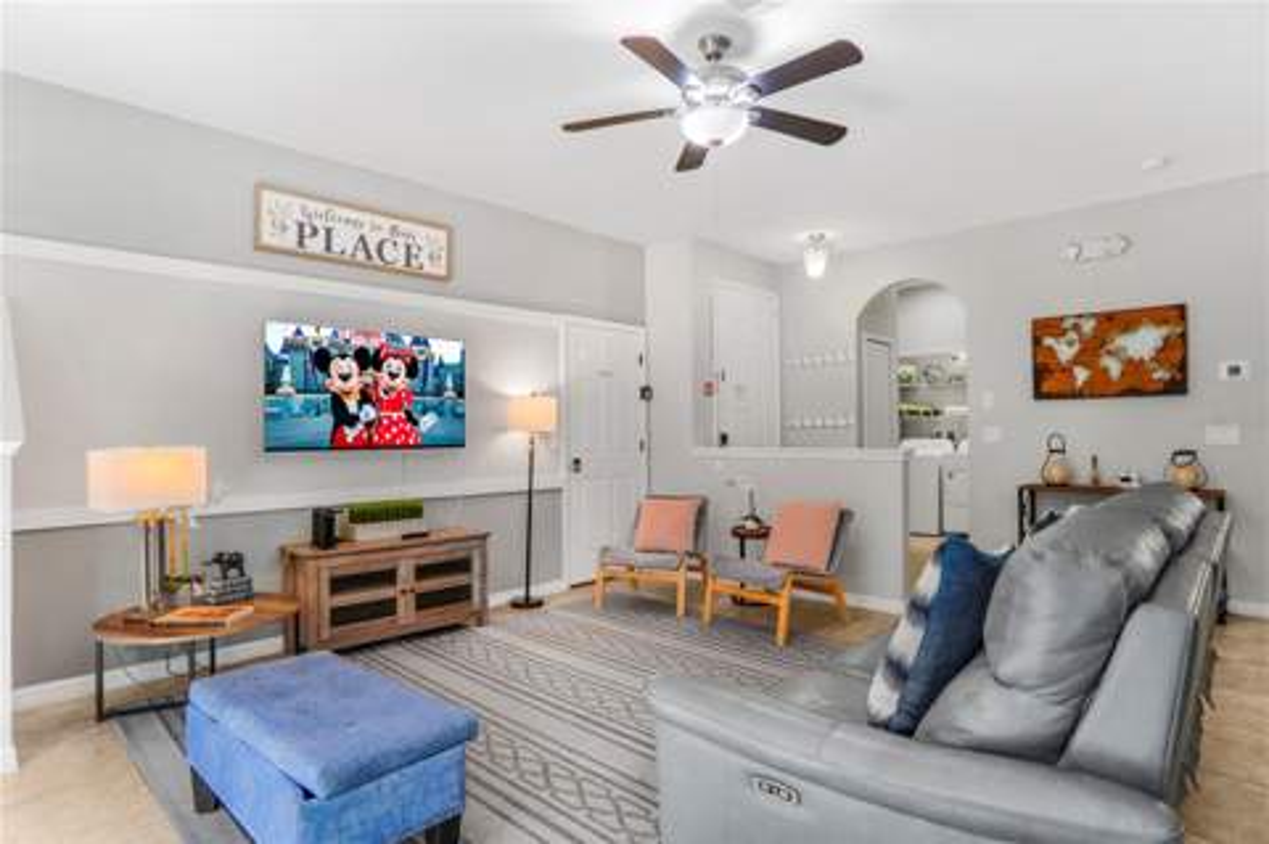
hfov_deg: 90.1
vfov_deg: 67.3
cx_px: 634
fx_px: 634
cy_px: 422
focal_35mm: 18
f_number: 2.8
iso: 100
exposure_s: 1/60
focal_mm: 12
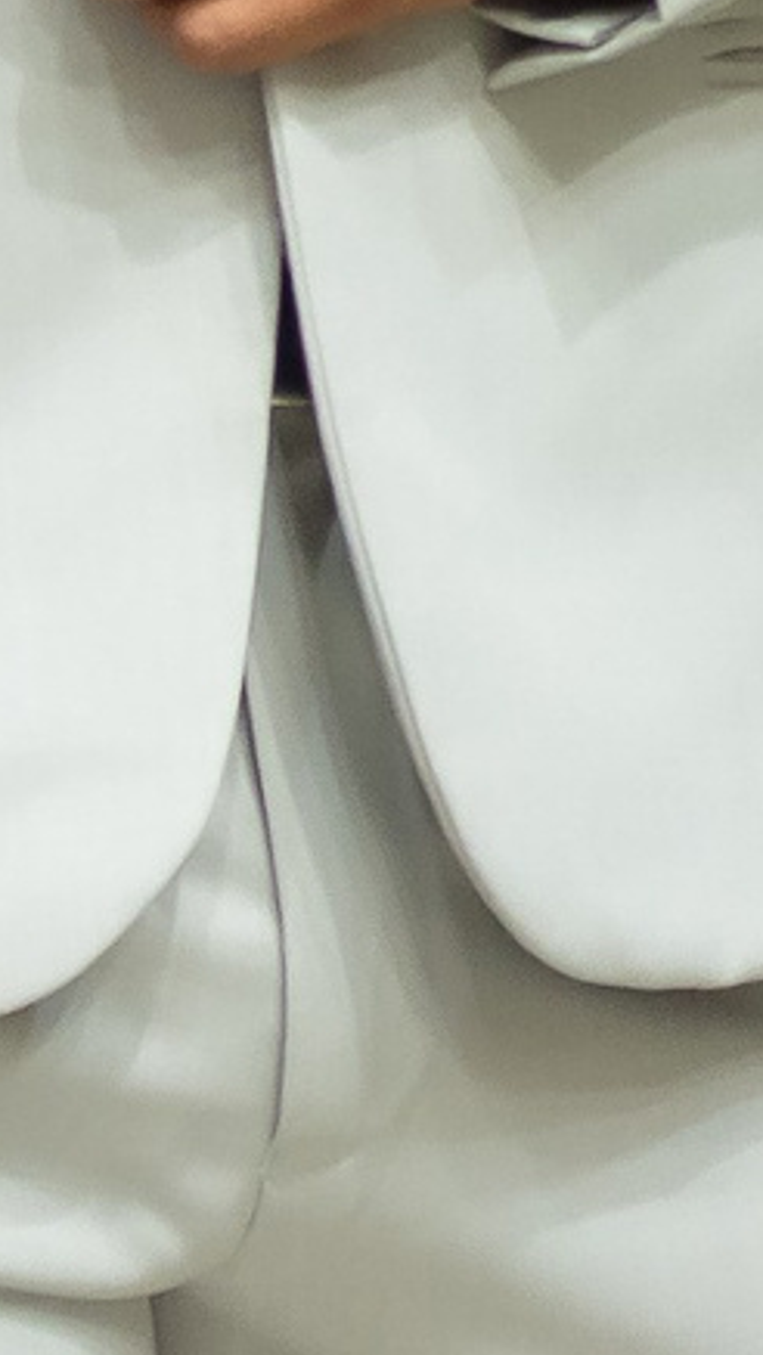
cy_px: -1084
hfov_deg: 1.9
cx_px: 1269
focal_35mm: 644
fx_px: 23150
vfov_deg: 3.3
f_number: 3.5
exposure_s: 1/125
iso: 1600
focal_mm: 70
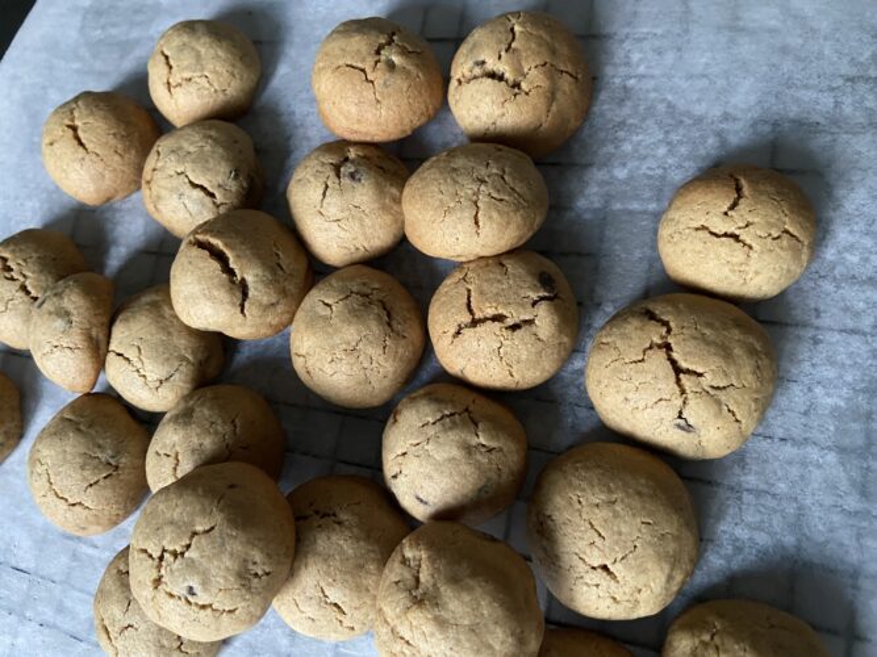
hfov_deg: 67.3
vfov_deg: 53.0
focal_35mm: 26
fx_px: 659
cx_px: 438
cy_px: 328
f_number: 1.8
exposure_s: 1/30
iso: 800
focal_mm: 4.25
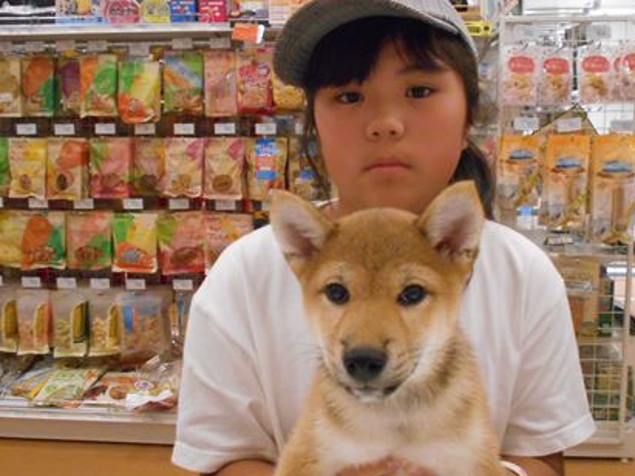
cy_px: 224
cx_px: 363
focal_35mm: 38
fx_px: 697
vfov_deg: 37.7
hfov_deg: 48.8
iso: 800
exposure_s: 1/100
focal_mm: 4.6
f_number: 3.2
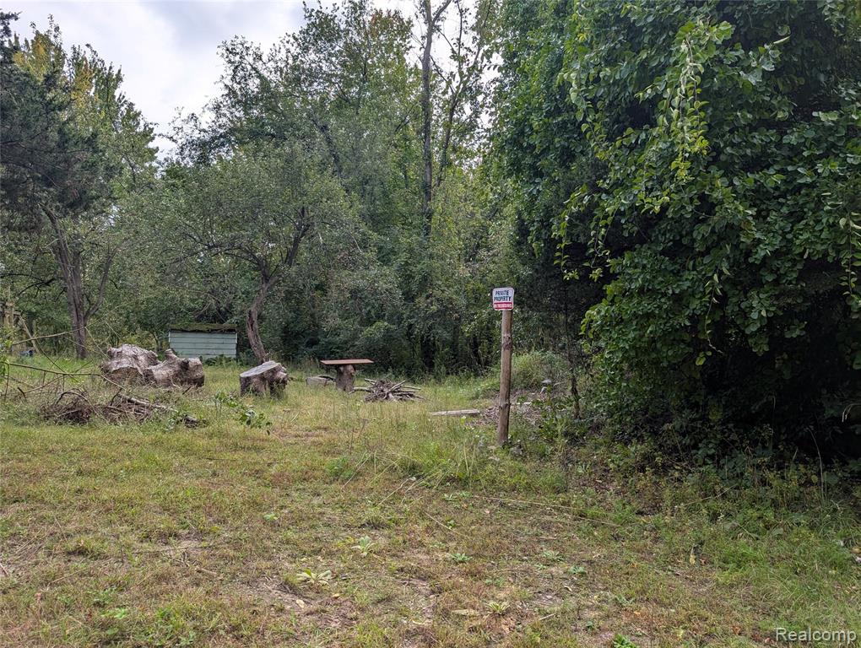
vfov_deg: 56.9
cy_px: 324
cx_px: 430
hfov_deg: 71.5
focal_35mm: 24
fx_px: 598
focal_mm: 6.9
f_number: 1.68
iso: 16
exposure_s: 1/524
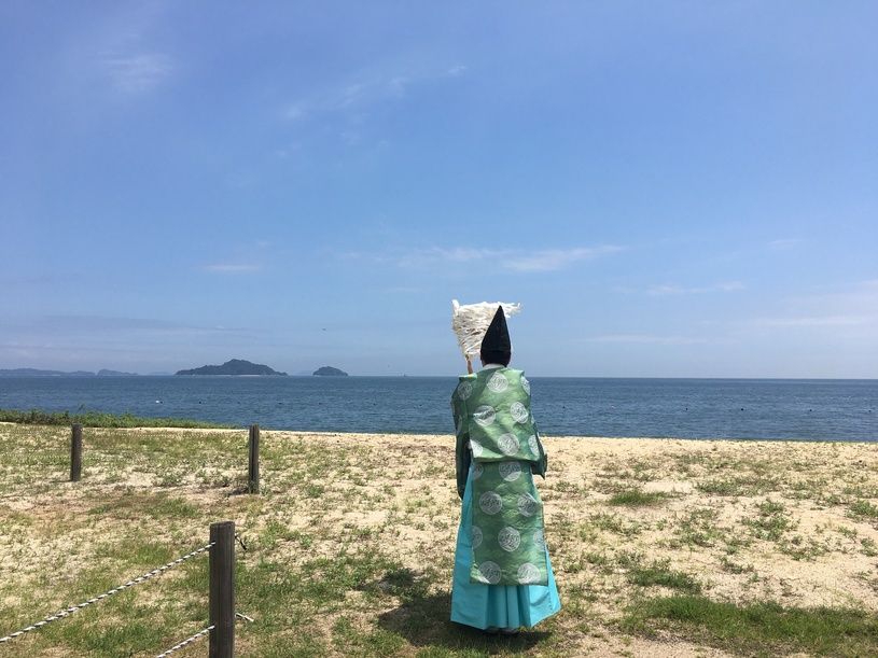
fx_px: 735
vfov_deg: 48.2
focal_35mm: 29
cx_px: 439
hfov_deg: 61.7
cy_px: 329
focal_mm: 4.15
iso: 25
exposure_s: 1/2564
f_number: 2.2
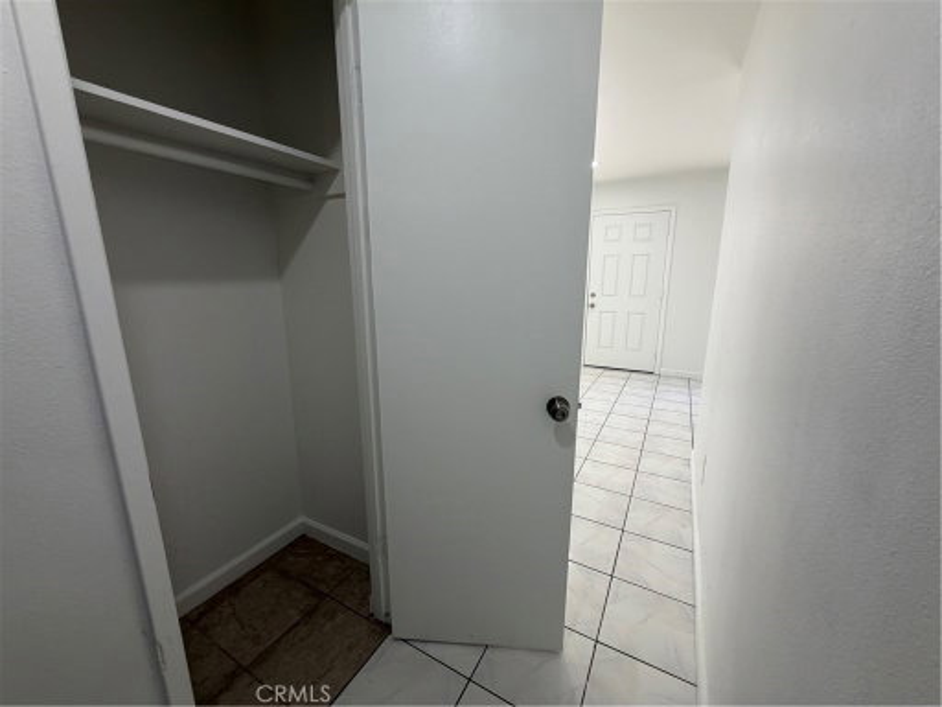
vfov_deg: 85.7
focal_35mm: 14
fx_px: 381
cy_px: 354
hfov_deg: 102.1
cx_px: 471
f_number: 2.2
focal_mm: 2.22
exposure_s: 1/120
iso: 125
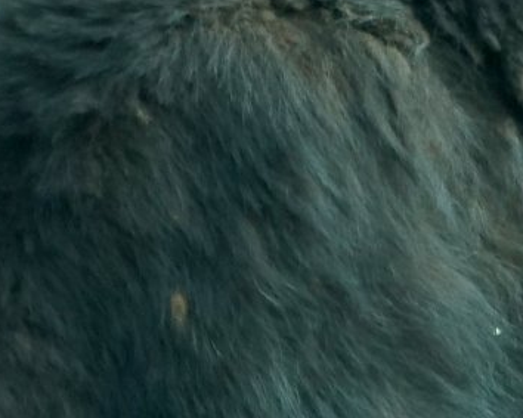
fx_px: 6143
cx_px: 359
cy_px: 363
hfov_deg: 4.9
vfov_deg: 3.9
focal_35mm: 397
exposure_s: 1/15
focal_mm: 45
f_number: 5.6
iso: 400
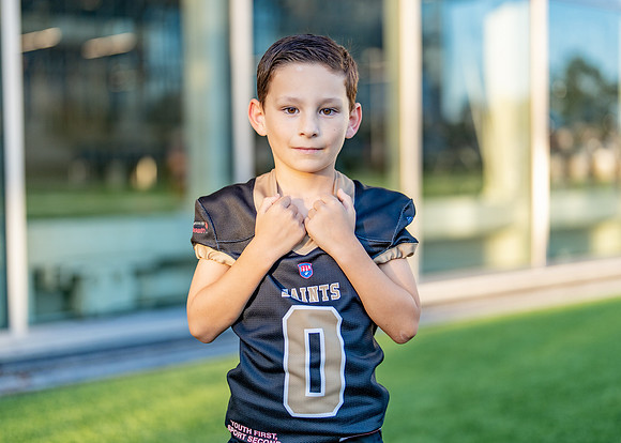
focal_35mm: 59
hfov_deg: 33.0
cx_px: 310
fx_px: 1049
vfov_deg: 23.9
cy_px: 207
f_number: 1.2
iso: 200
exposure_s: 1/1600
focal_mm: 50
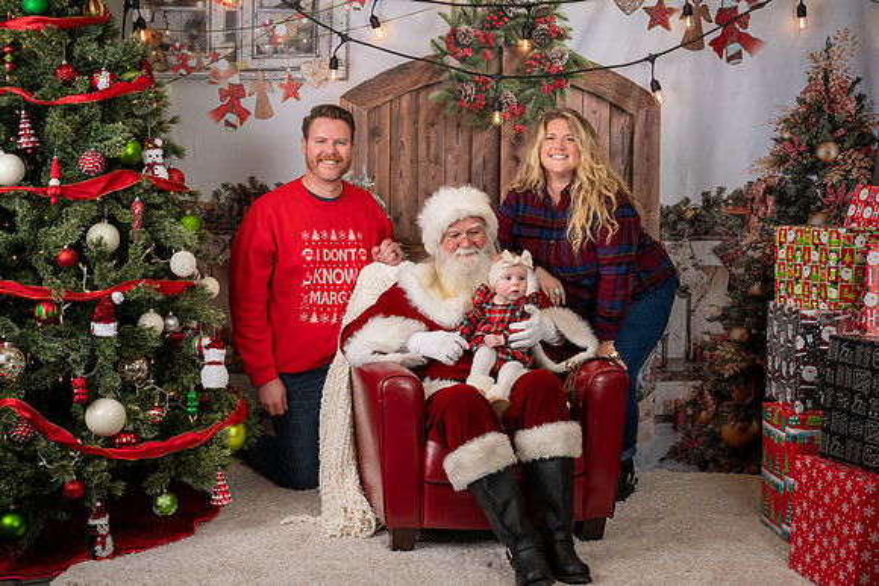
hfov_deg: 37.1
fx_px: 1309
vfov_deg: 25.3
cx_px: 466
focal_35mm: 54
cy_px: 279
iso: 100
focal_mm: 50
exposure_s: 1/100
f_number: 9
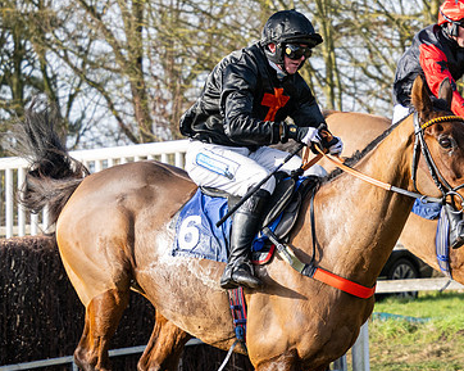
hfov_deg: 10.5
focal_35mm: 184
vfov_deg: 8.4
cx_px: 385
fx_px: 2525
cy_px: 275
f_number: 4
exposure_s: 1/1250
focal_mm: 70
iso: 400
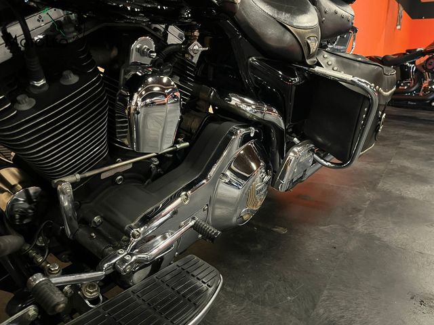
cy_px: 162
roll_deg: -0.6
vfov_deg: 53.1
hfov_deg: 67.3
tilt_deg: -16.6
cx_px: 217
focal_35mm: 26
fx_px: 326
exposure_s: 1/25
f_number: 1.6
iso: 640
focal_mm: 5.1
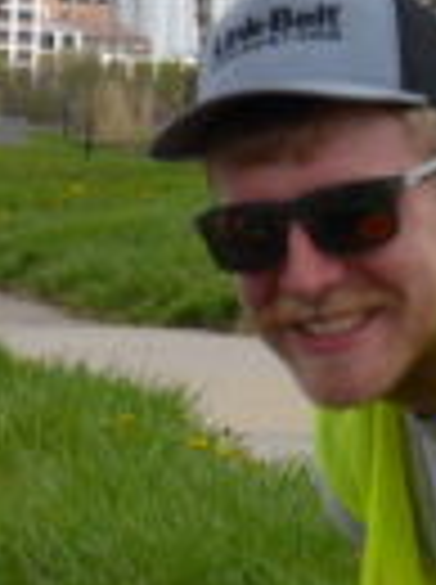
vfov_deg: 8.7
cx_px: -369
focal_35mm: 228
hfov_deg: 6.3
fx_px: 3842
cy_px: 547
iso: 200
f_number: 5
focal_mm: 20
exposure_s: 1/1250
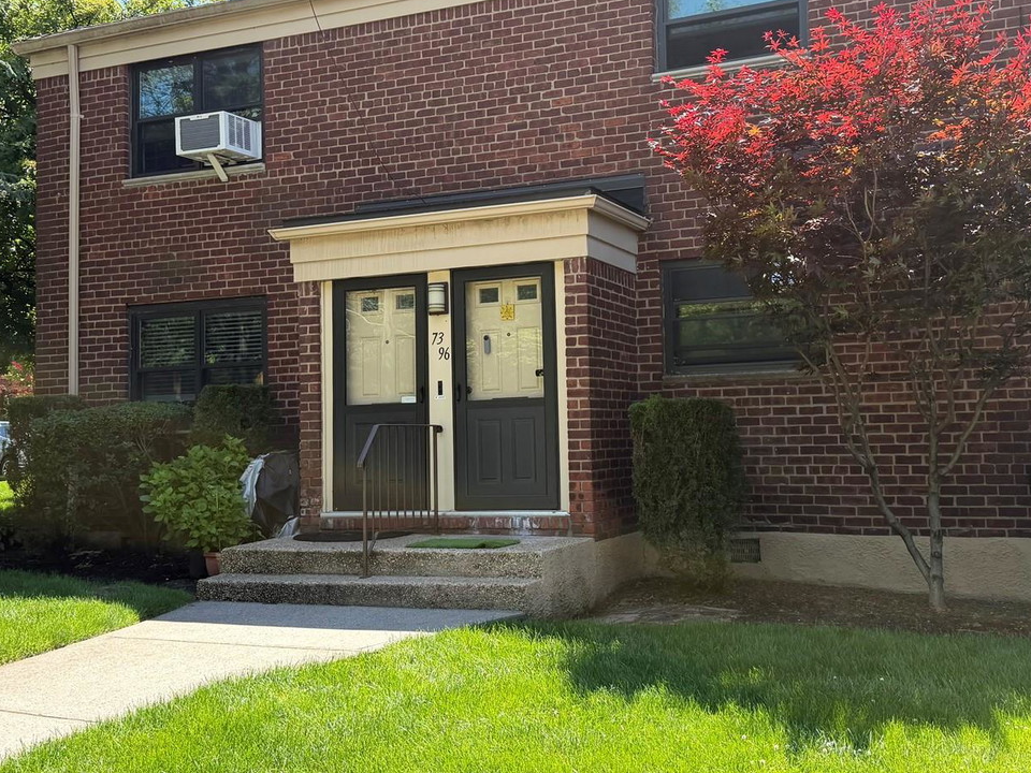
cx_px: 560
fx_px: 1191
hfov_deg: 46.7
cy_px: 345
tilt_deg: +3.6
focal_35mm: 40
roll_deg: +0.5
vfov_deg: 35.9
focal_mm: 6.76
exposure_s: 1/1618
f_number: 1.78
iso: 100
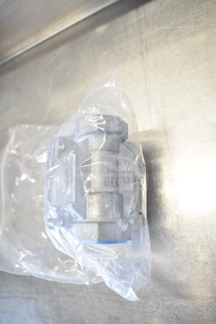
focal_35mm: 30
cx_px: 108
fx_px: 270
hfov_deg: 43.6
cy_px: 162
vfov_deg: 61.9
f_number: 4
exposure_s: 1/100
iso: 1600
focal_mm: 20
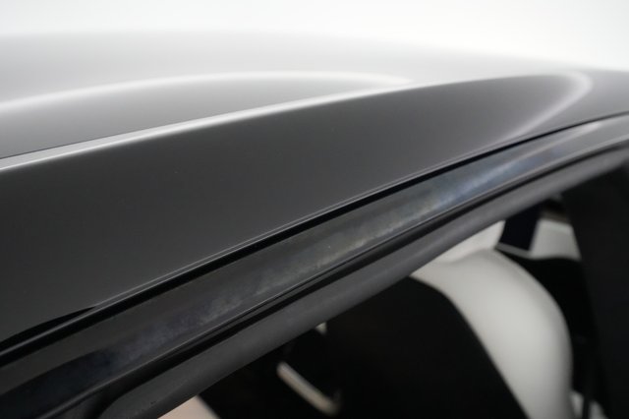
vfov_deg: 51.2
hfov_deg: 71.5
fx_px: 437
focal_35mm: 25
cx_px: 314
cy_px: 210
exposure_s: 1/100
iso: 12800
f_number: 7.1
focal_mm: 25
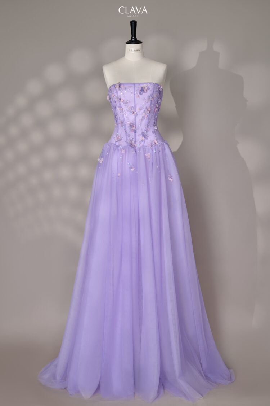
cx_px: 135
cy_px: 203
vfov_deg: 39.6
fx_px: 562
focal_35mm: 50
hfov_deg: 27.0
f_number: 2.8
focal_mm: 50
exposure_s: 1/125
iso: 200
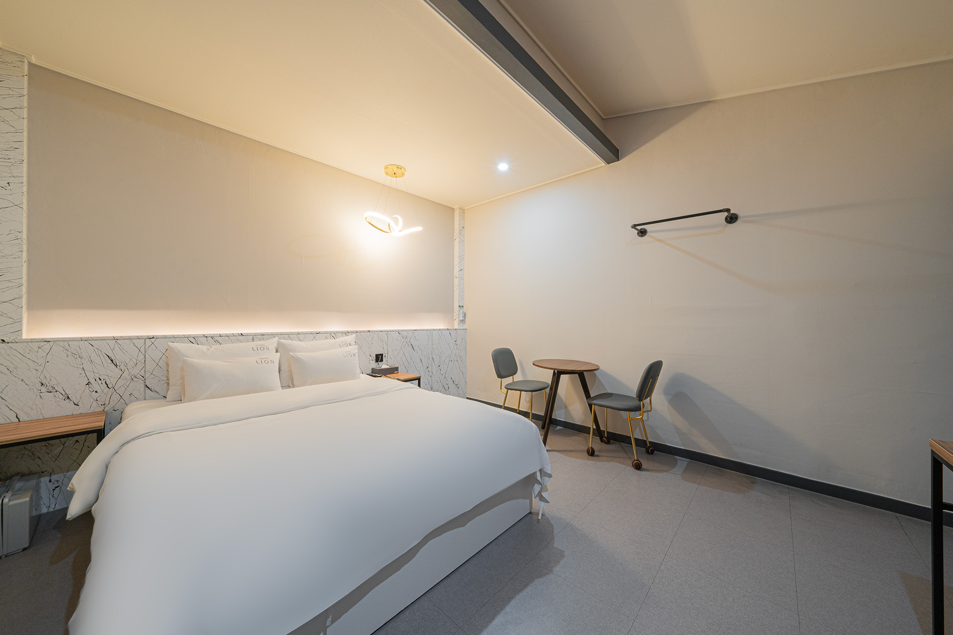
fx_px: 318
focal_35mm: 12
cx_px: 476
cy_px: 318
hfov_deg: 112.6
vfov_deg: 90.0
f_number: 10
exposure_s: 1/4
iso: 160
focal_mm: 12
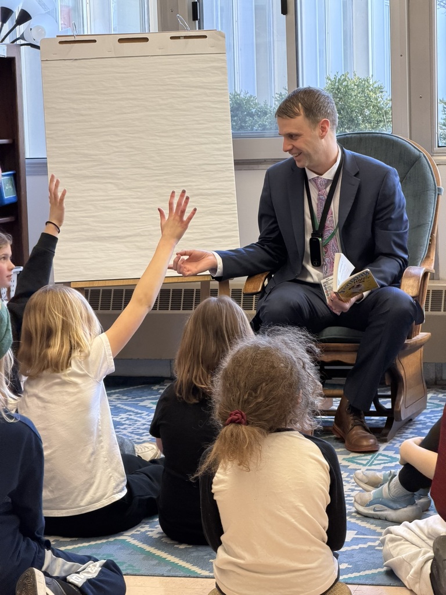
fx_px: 1718
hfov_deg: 14.8
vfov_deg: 19.6
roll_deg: +1.3
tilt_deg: -5.7
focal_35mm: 100
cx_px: 223
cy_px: 298
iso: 400
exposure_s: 1/120
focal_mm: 16.89
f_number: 2.8
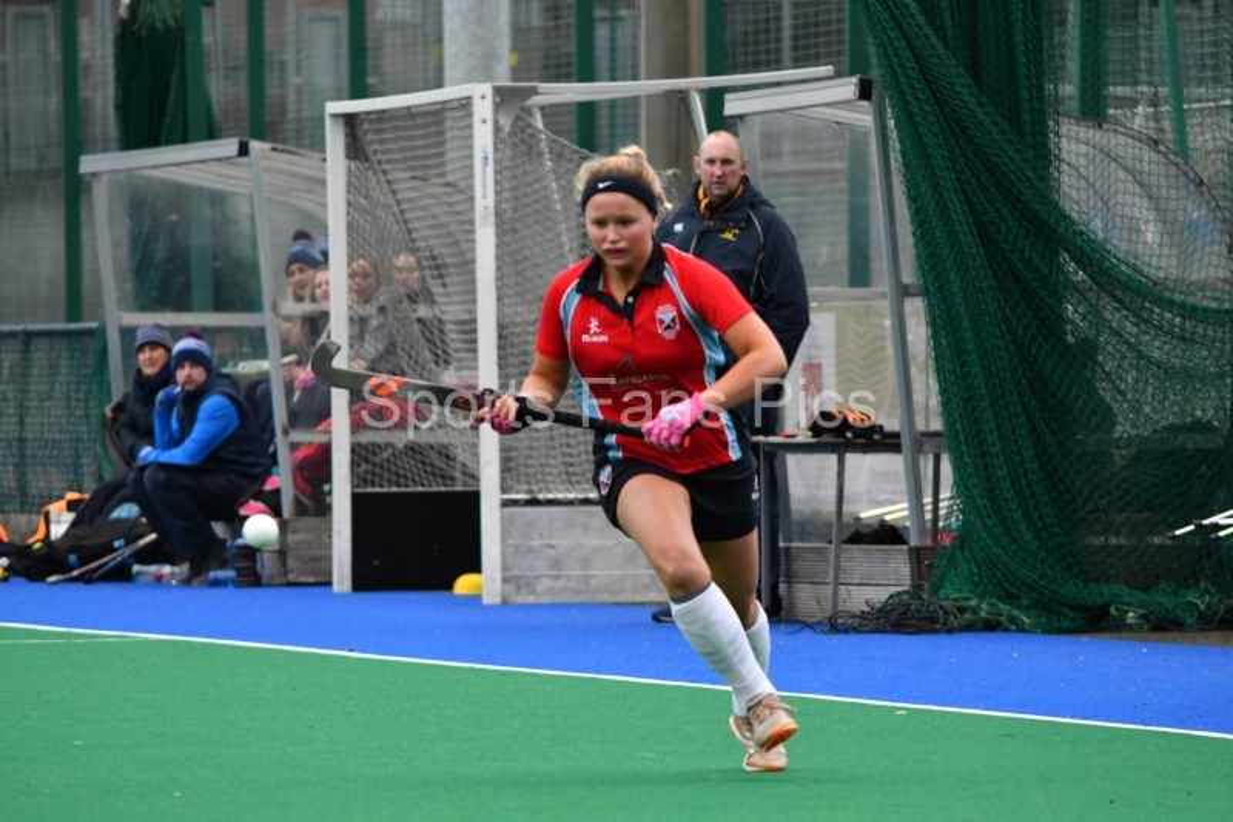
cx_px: 616
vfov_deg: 3.4
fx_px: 13696
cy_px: 411
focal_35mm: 400
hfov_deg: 5.2
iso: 1600
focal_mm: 200
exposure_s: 1/800
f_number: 5
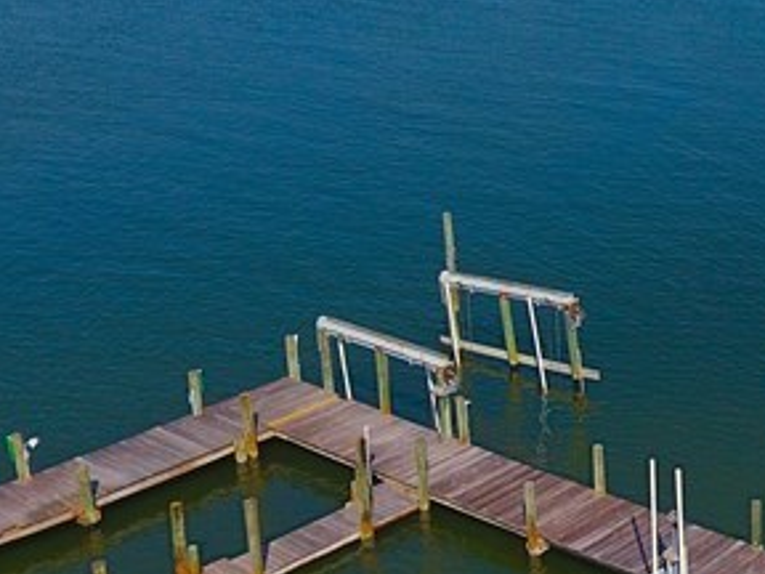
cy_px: 234
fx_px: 1569
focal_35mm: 71
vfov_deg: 20.7
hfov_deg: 25.4
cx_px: 845
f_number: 2.8
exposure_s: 1/1294
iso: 100
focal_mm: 3.61
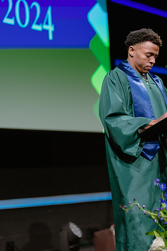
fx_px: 578
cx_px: 147
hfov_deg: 16.3
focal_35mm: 83
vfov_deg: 24.5
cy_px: 126
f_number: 1.2
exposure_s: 1/320
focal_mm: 50
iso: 800
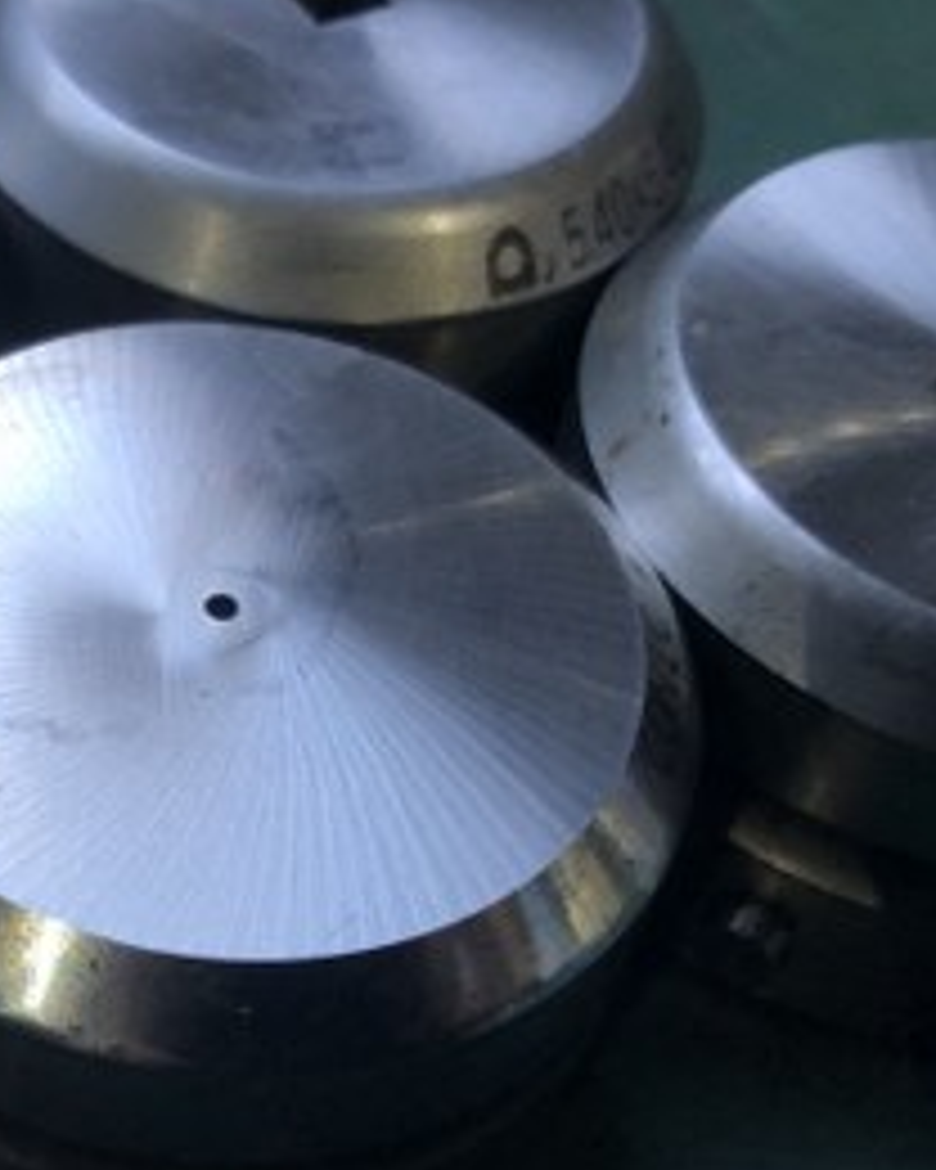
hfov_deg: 23.2
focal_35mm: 63
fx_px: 2182
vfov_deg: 29.9
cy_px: 756
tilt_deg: -53.2
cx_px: -9
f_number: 1.8
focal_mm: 3.99
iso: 32
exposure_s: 1/30
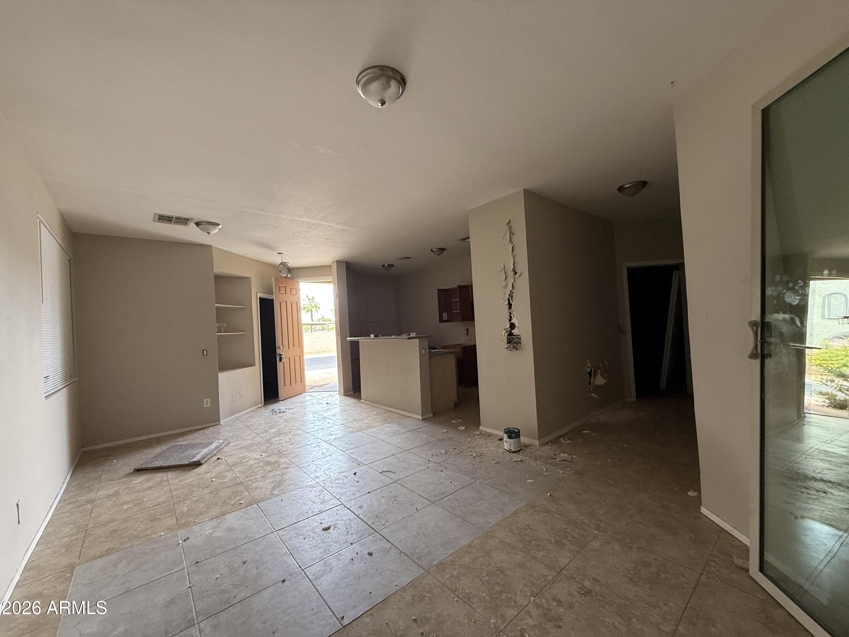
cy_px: 318
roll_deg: +2.9
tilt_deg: +1.1
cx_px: 424
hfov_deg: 102.1
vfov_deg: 85.7
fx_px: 343
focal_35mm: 14
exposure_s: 1/99
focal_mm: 2.22
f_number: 2.2
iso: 250
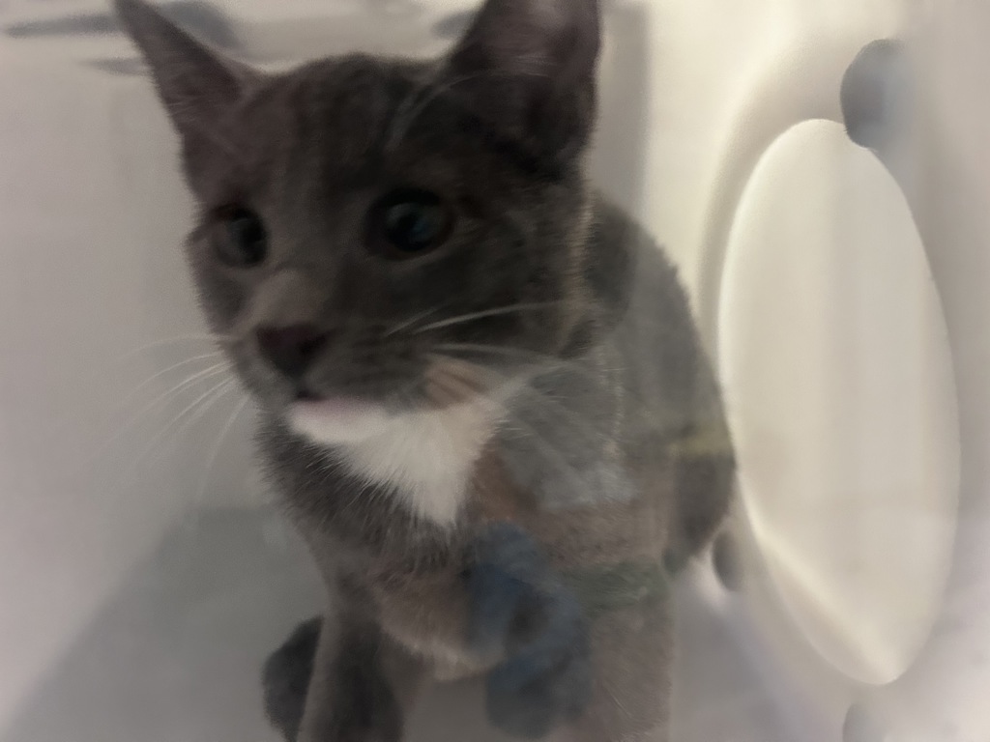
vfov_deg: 53.1
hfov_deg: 67.3
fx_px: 744
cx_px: 495
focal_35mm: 26
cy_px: 371
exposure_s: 1/60
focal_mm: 5.7
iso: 500
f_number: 1.5
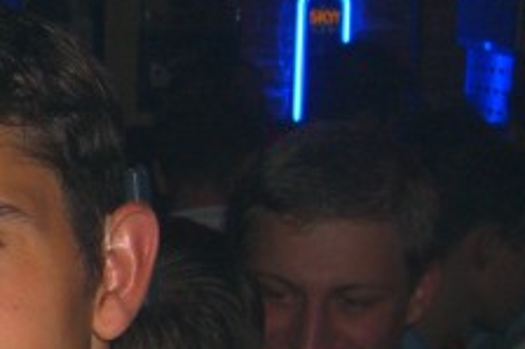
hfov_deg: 14.0
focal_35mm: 141
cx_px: -152
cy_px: 518
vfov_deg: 9.5
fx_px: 2055
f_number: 2.8
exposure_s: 1/60
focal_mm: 7.9
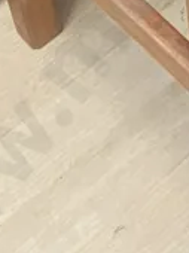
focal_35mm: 169
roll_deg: -2.2
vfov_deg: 10.5
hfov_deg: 8.4
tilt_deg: -41.9
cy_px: -293
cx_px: 347
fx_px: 1233
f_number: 1.8
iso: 250
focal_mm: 3.99
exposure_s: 1/33
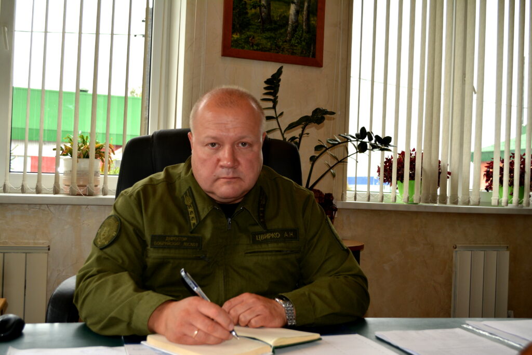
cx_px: 266
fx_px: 576
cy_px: 178
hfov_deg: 49.5
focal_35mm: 39
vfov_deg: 34.2
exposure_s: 1/125
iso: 220
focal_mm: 26
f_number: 4.2
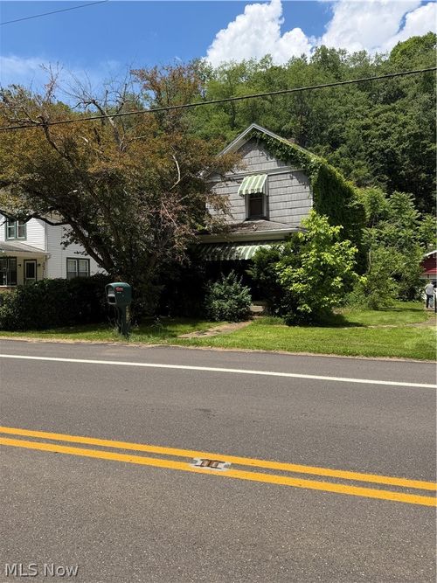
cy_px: 292
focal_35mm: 24
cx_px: 218
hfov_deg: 56.8
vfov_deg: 71.6
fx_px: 404
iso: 80
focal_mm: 6.76
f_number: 1.78
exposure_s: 1/3953
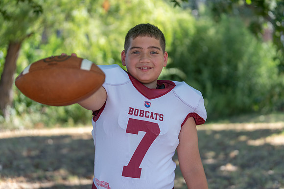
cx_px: 142
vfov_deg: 19.2
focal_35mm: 71
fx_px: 560
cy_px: 94
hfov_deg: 28.4
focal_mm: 71
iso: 125
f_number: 2.8
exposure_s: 1/320
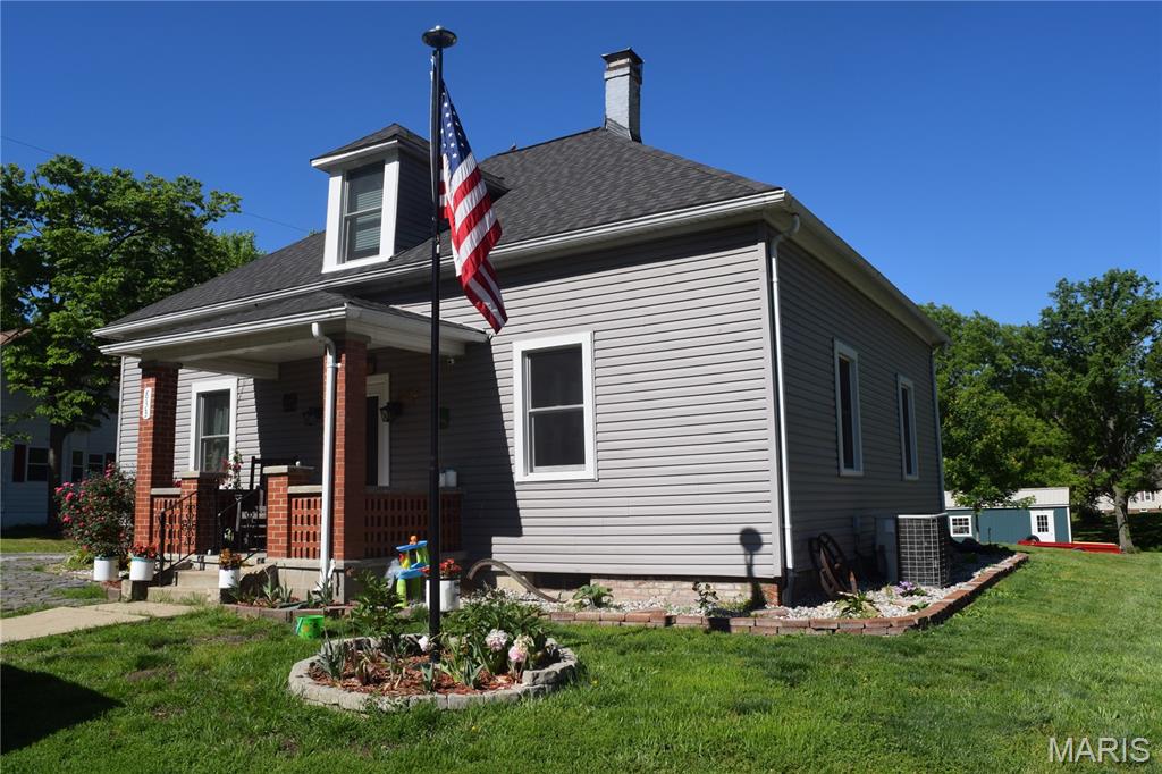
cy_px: 387
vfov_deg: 47.9
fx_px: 871
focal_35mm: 27
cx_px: 581
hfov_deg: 67.4
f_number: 10
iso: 200
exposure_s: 1/400
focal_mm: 18
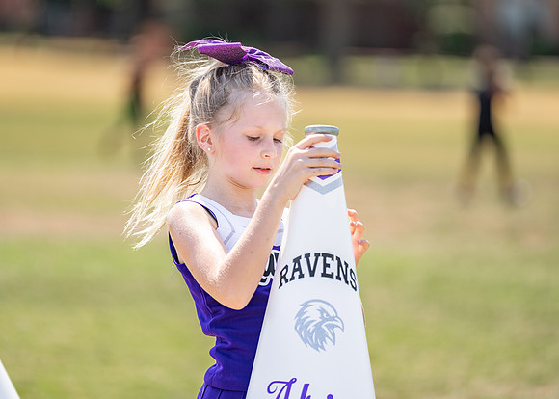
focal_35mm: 224
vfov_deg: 6.4
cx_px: 246
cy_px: 168
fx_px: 3558
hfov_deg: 9.0
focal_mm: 182
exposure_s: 1/1600
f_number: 2.8
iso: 160
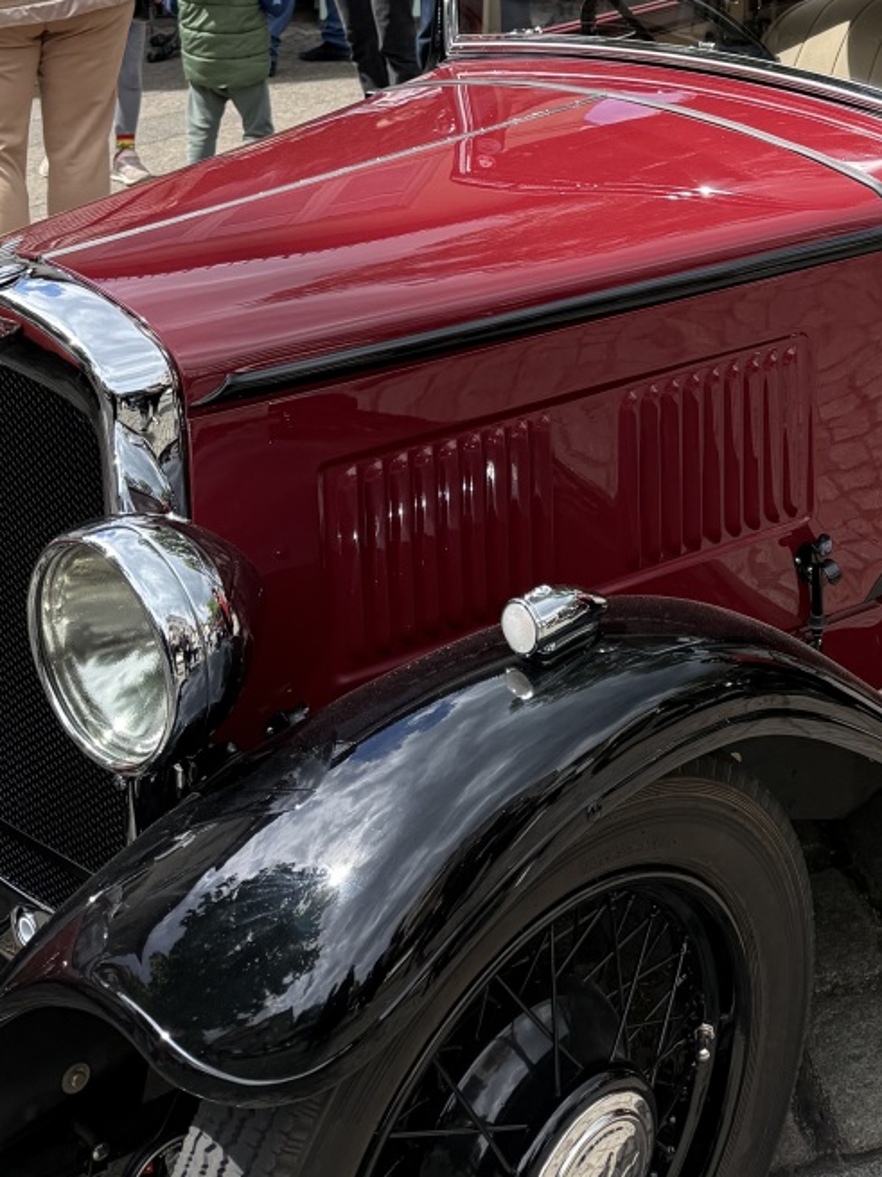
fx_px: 1869
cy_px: -31
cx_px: 948
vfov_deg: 31.9
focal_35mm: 55
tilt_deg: -4.5
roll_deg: -0.4
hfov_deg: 24.9
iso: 100
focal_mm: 6.76
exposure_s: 1/2169
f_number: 1.78
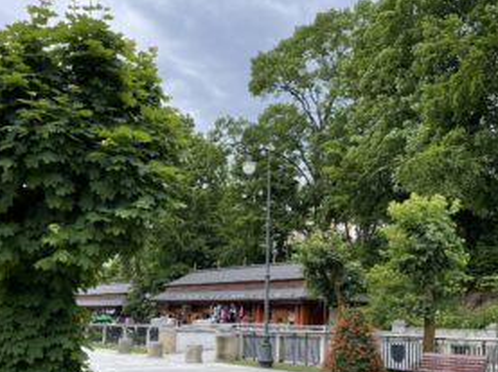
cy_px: 272
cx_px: 205
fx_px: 675
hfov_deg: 40.3
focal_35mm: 47
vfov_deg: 30.4
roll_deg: -2.2
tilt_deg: +4.3
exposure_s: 1/774
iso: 32
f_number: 1.6
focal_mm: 4.2
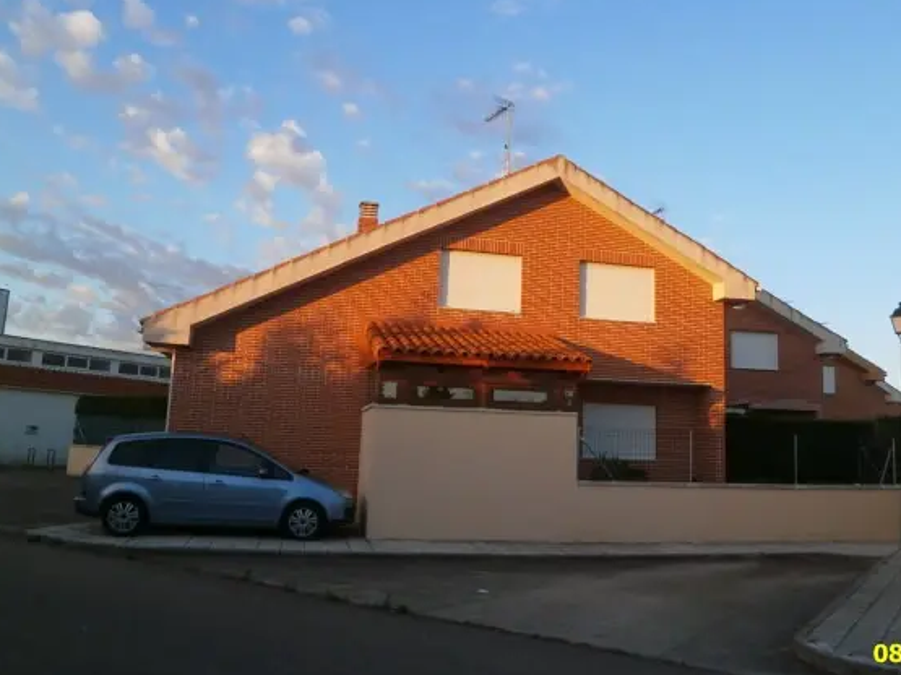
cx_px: 502
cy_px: 321
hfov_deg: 59.8
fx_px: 781
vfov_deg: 46.8
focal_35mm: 30
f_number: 2.8
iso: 100
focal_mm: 4.7
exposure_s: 1/320
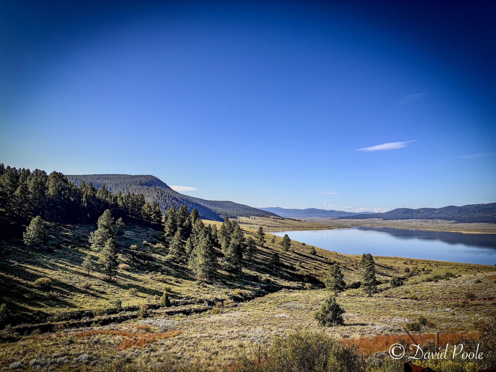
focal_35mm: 26
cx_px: 248
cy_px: 186
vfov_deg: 53.1
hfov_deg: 67.3
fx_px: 373
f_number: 1.6
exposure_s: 1/2800
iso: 50
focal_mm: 5.96
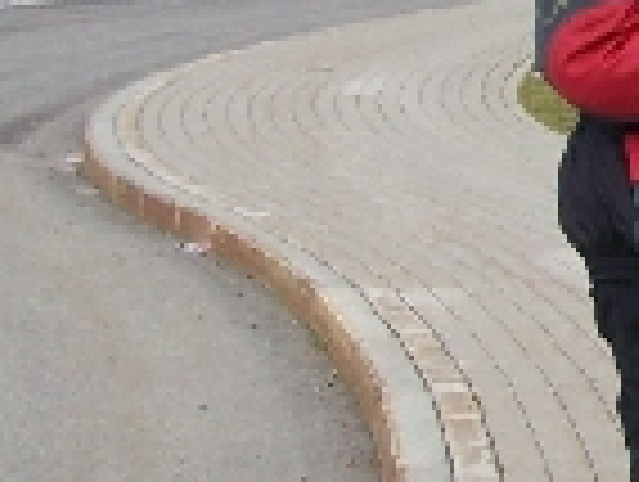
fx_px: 3532
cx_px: 1080
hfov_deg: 9.9
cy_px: 18
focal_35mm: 191
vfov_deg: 7.8
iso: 80
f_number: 5.1
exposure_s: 1/250
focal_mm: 5.6
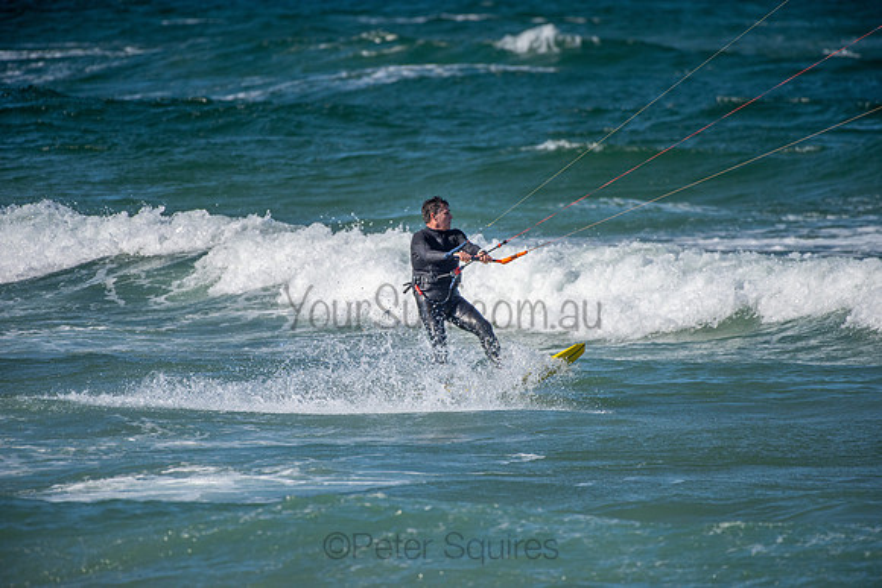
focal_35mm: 500
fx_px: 12252
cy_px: 294
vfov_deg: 2.8
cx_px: 441
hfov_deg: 4.1
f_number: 5.6
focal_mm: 500
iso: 500
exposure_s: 1/4000
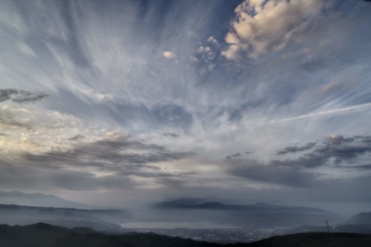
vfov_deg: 59.4
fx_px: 216
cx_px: 186
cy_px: 124
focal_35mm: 21
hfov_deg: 81.3
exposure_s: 1/10
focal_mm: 14
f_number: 14
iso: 100
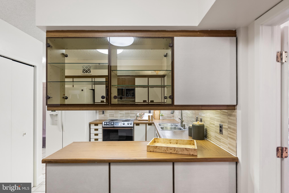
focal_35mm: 19
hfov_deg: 86.9
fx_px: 153
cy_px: 96
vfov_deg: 64.6
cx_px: 144
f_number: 4
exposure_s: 1/15
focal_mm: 19
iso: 800
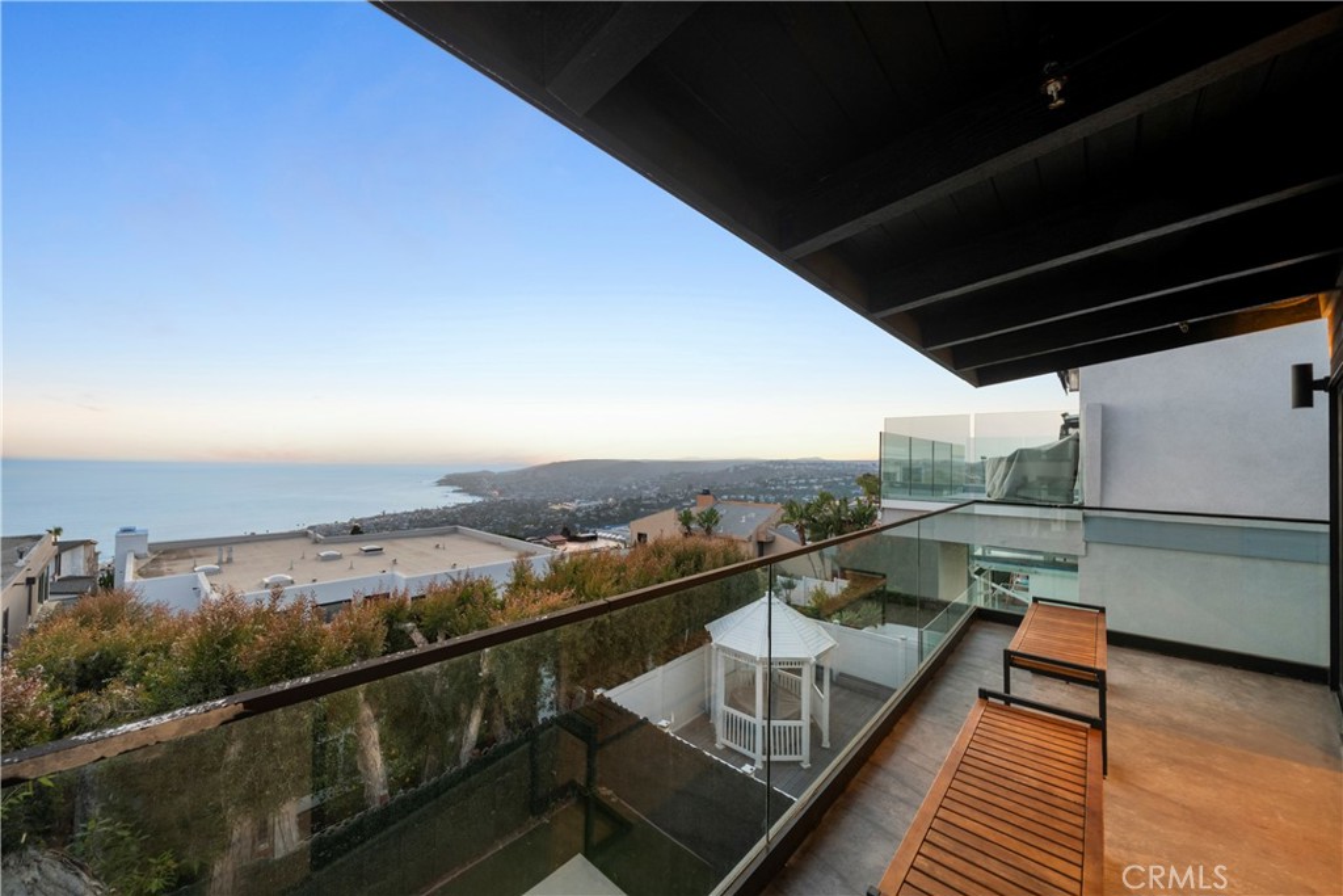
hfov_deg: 108.3
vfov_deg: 85.4
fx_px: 485
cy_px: 448
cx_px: 672
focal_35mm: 13
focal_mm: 13
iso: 200
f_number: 8
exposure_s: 1/2.5
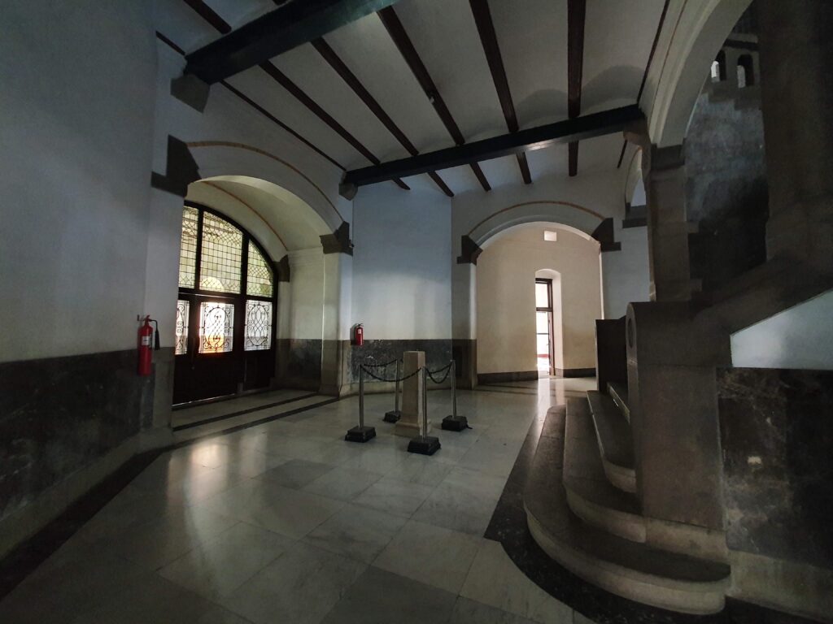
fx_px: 313
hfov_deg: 106.2
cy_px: 312
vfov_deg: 89.9
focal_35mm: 13
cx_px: 416
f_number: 2.2
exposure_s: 1/15
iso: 640
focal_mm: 1.8
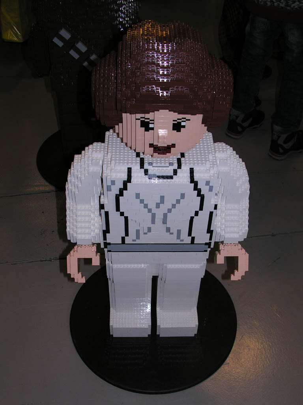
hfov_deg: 40.7
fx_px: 408
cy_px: 202
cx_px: 152
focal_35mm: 35
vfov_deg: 52.6
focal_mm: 8.9
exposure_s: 1/60.1
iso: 50
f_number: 2.8
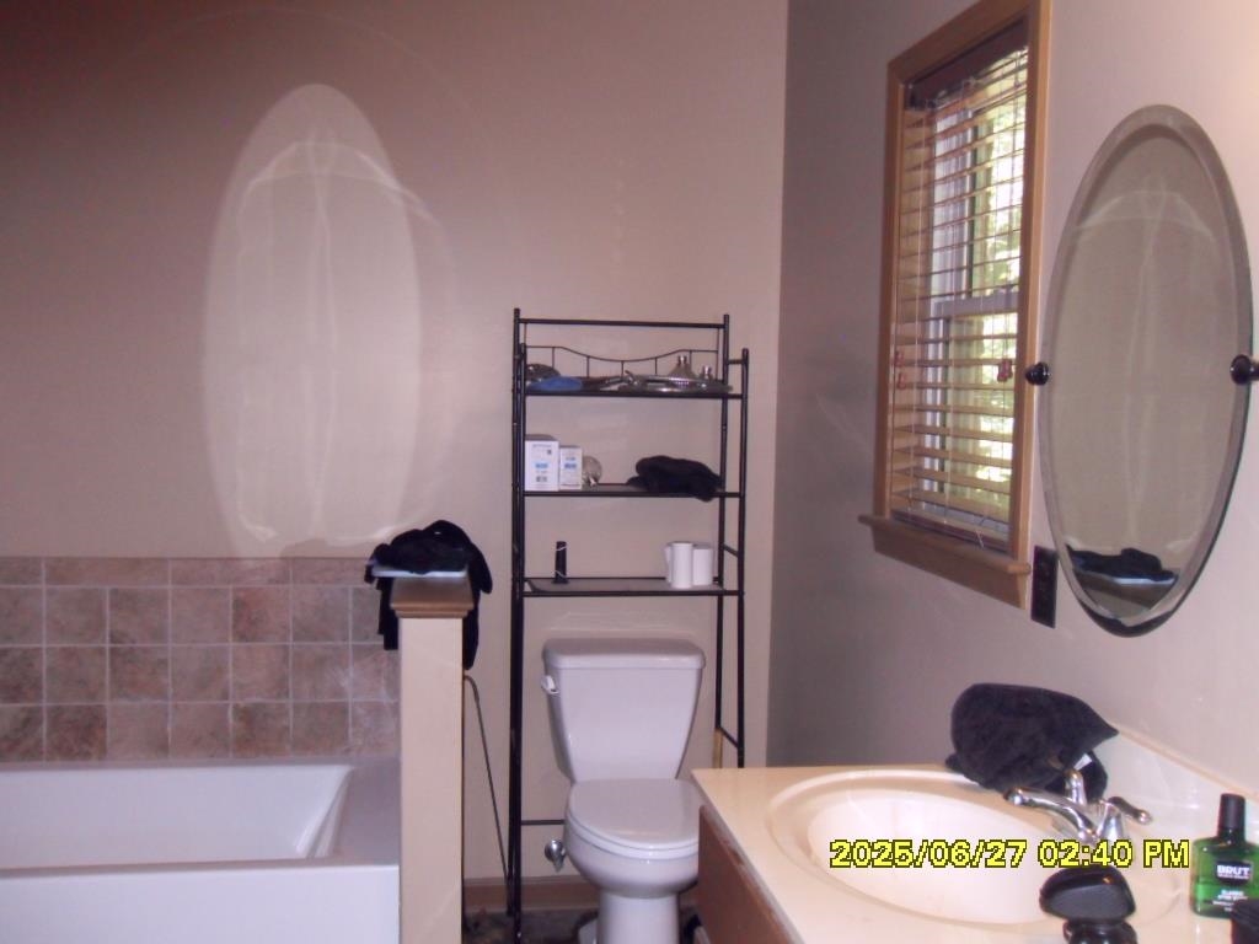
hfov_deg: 52.6
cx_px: 630
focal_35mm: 35
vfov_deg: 40.7
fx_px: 1273
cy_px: 472
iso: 400
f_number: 3.5
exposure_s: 1/45
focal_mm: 6.3
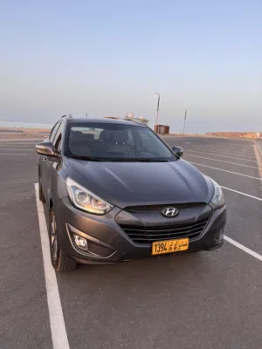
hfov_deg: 53.1
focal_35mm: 26
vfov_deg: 67.3
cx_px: 131
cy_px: 174
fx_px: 262
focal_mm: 5.1
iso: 50
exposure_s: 1/378
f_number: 1.6
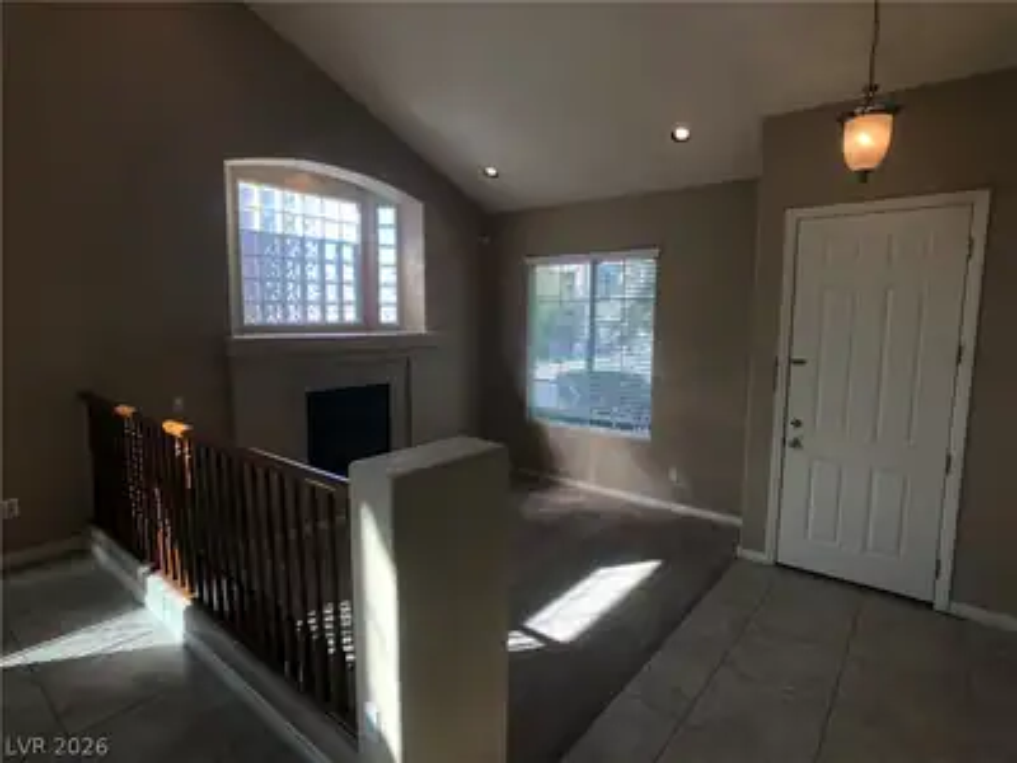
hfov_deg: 63.4
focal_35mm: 28
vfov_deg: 49.7
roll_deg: +0.4
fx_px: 823
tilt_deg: -6.7
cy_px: 382
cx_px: 508
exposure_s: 1/120
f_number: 1.8
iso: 40
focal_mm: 4
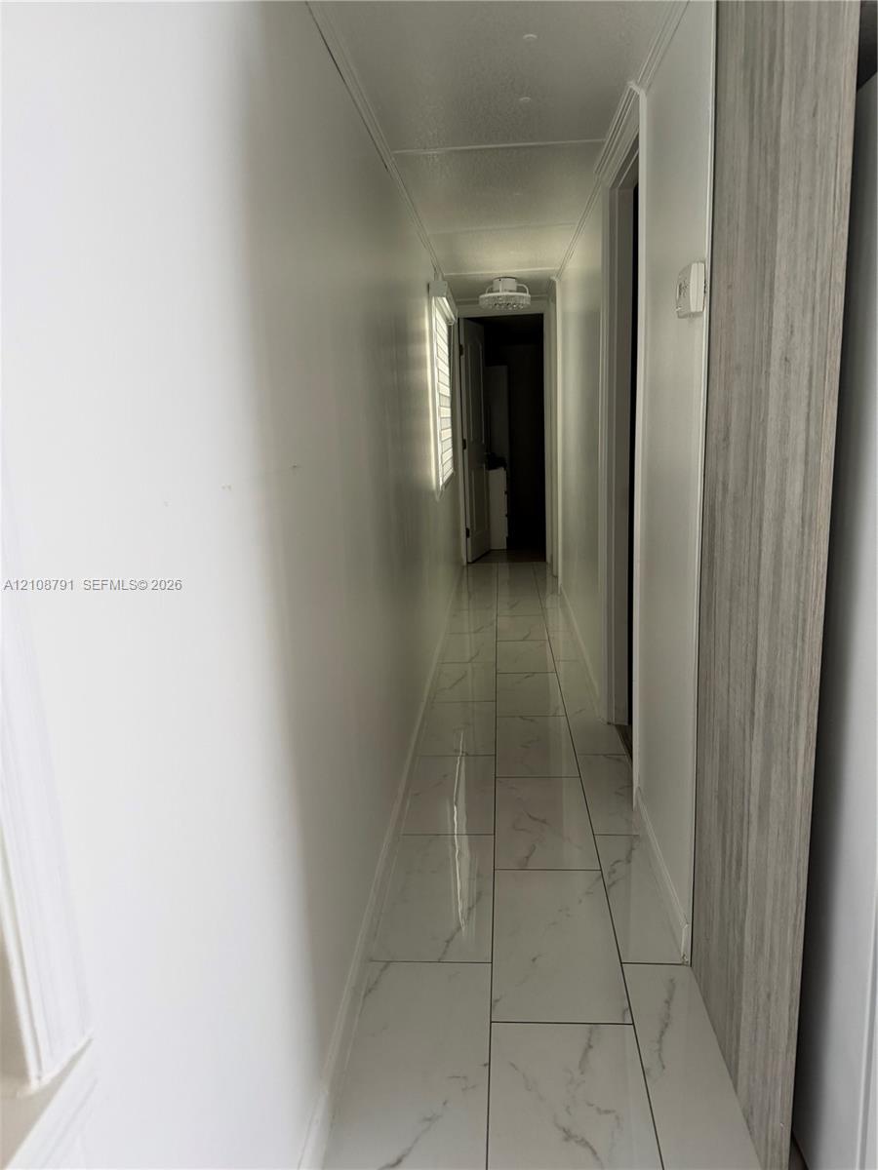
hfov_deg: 56.8
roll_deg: +3.9
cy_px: 585
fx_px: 812
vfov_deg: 71.6
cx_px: 439
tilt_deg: -11.8
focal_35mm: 24
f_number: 1.78
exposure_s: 1/114
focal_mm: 6.76
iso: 200
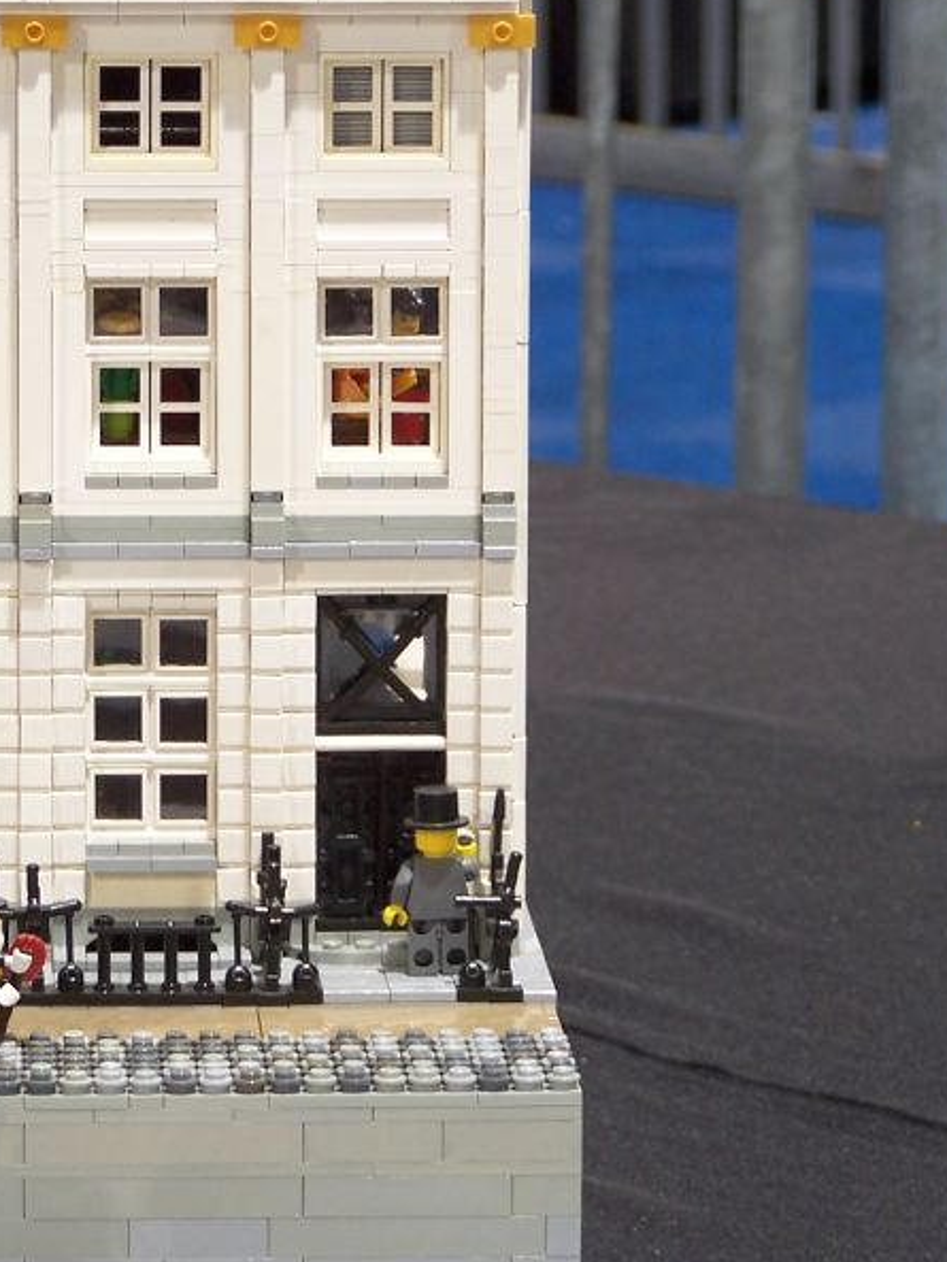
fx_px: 7366
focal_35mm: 202
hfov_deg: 7.3
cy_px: 379
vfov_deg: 9.8
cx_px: 157
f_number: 3.2
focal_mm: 19.4
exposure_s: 1/4
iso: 80
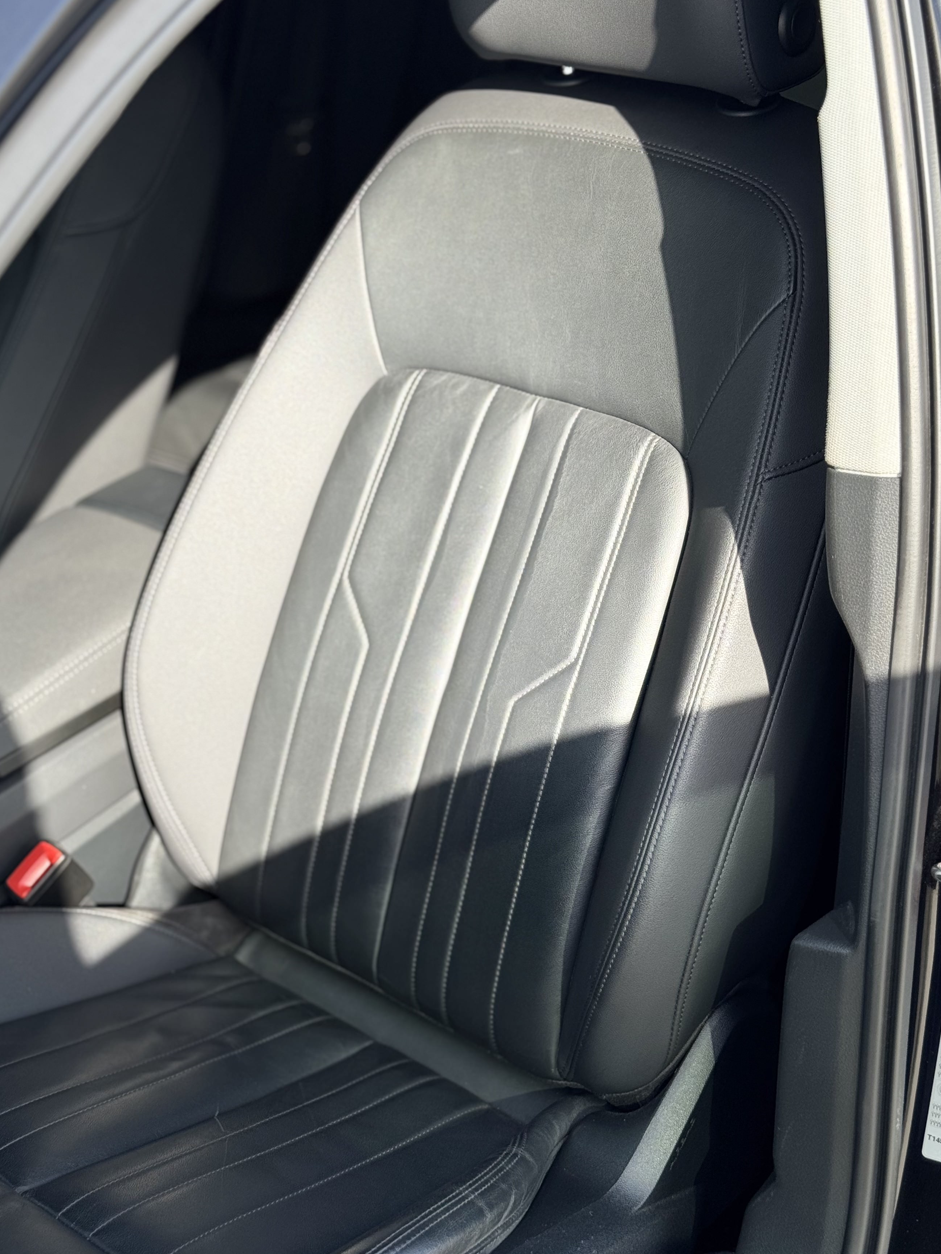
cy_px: 633
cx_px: 398
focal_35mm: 56
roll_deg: +5.2
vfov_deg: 34.3
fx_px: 2030
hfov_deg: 26.1
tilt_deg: -31.6
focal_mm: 6.76
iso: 64
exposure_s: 1/966
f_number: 1.78
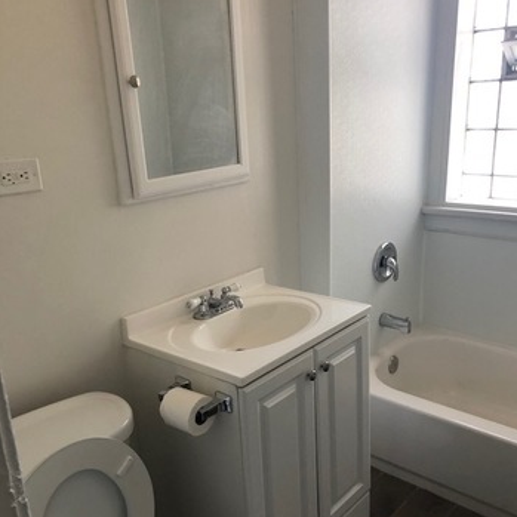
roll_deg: +2.6
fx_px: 575
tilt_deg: -18.0
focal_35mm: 34
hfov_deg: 48.4
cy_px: 295
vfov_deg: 48.3
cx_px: 265
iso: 40
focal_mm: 4
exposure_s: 1/30
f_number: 1.8
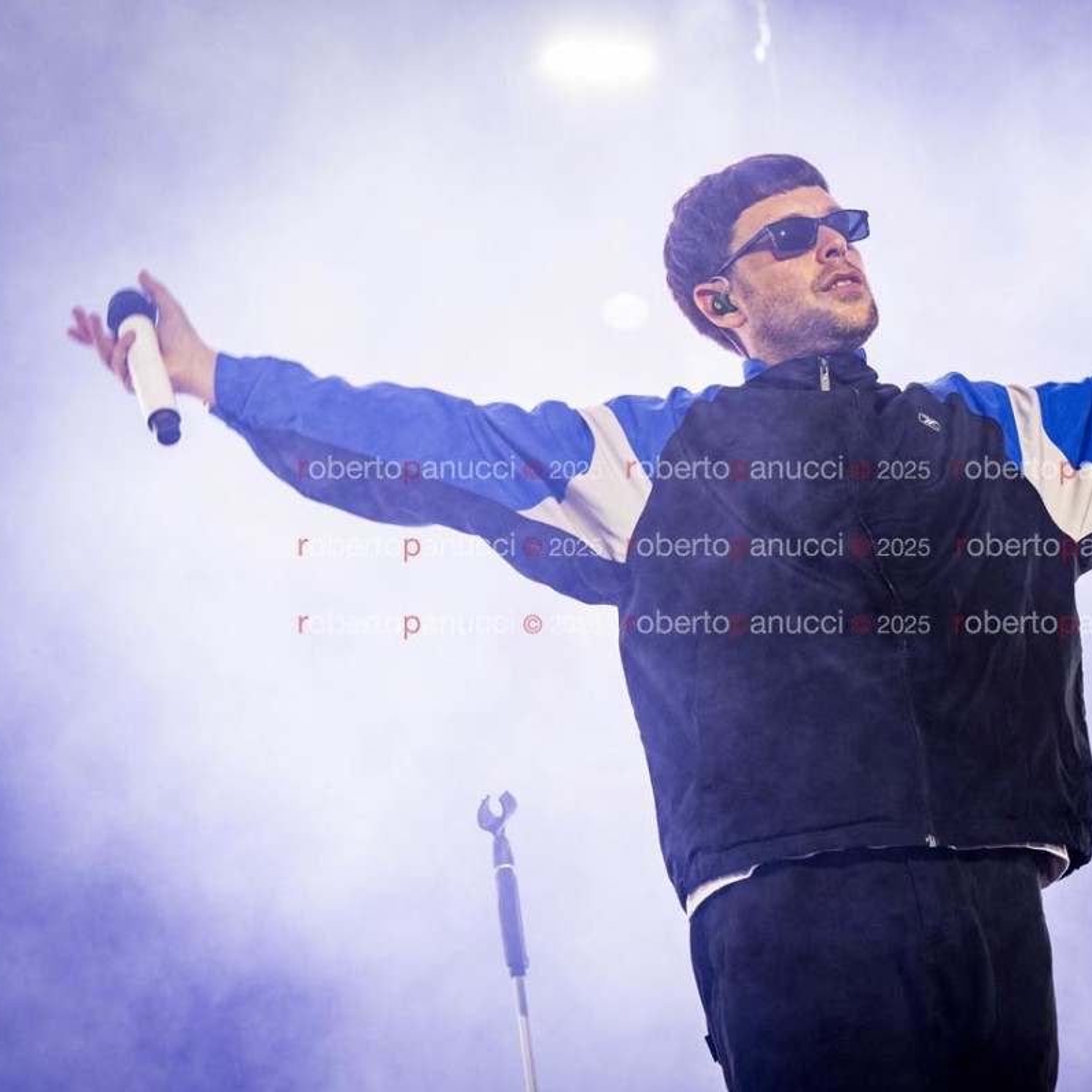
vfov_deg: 15.3
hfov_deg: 15.2
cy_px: 547
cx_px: 783
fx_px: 4069
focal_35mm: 114
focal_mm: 89
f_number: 7.1
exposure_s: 1/250
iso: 2000
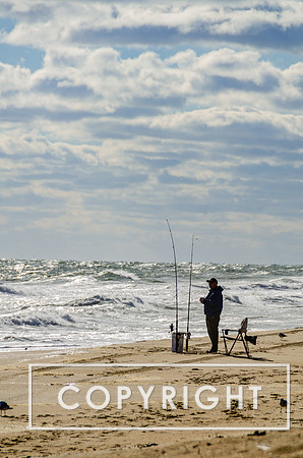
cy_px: 229
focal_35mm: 300
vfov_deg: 6.9
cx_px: 152
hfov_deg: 4.6
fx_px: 3805
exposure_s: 1/500
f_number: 8
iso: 100
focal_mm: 200
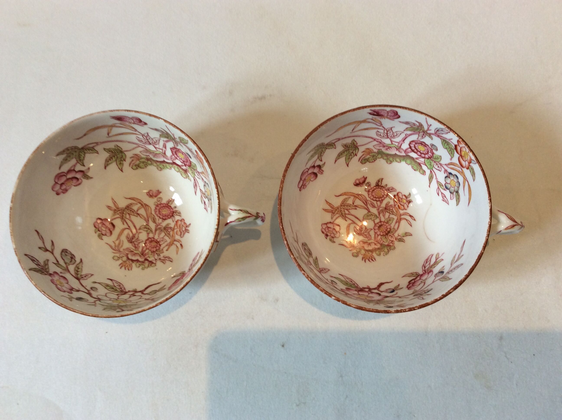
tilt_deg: -80.2
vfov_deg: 44.1
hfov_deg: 56.9
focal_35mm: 32
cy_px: 210
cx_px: 281
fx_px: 519
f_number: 2.4
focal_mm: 3.3
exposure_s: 1/25
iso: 40
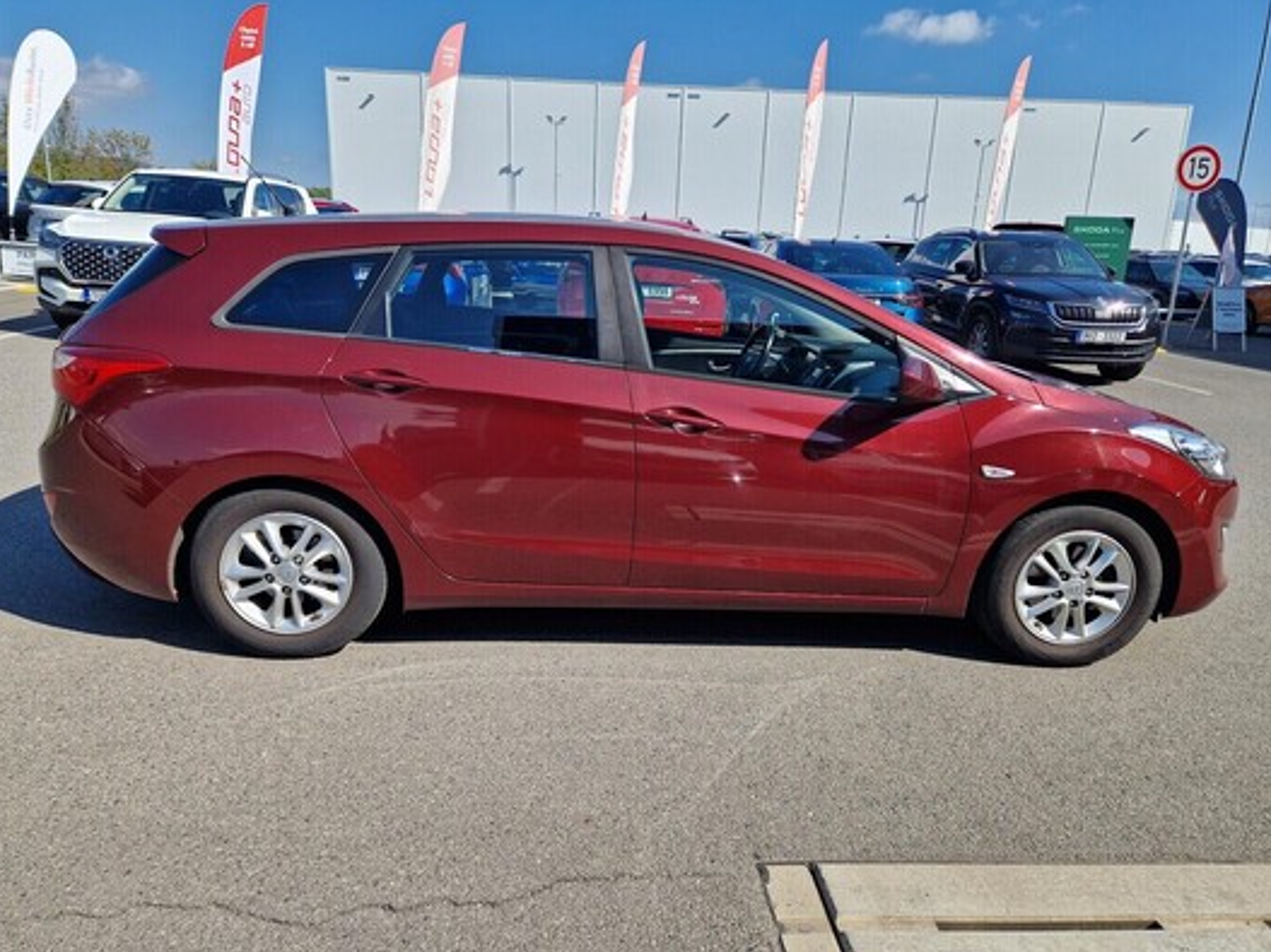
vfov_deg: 56.8
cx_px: 637
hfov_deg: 71.6
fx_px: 881
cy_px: 488
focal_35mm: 24
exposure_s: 1/1320
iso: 50
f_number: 1.8
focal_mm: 5.4
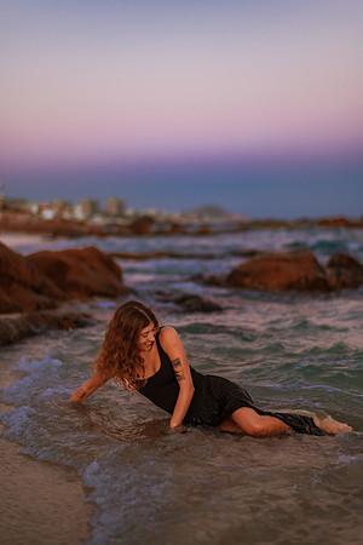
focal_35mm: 58
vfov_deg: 34.5
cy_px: 272
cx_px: 182
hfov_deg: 23.4
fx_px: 877
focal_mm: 58
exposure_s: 1/320
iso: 200
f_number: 1.4
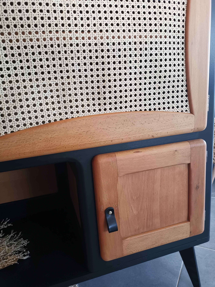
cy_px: 144
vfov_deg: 65.3
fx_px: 224
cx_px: 108
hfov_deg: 51.4
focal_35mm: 27
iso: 400
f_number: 1.8
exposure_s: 1/33.3
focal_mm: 5.58
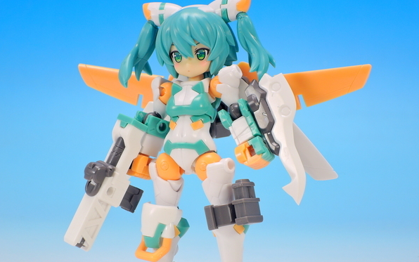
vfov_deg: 11.7
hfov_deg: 18.6
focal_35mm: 112
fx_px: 1279
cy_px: 145
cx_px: 210
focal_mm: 22.4
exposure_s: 1/2.5
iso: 80
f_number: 5.2
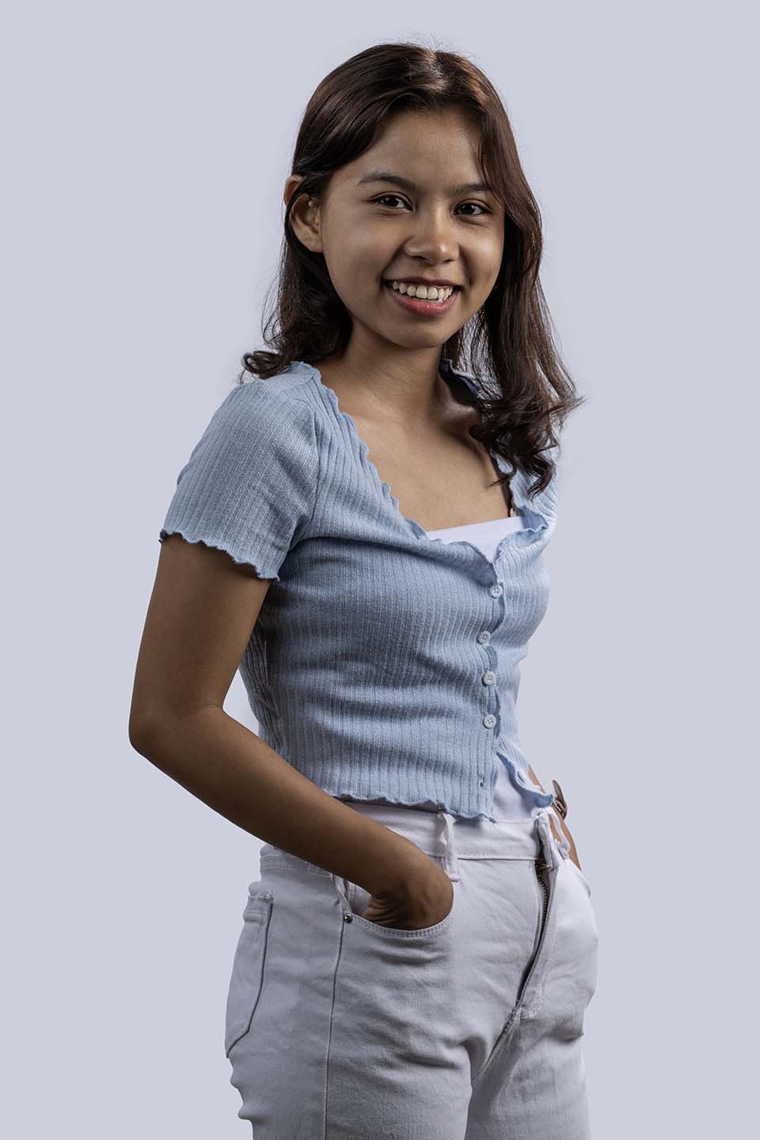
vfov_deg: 19.5
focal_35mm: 105
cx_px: 380
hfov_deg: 13.0
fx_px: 3325
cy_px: 570
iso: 80
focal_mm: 105
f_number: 11
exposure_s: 1/200
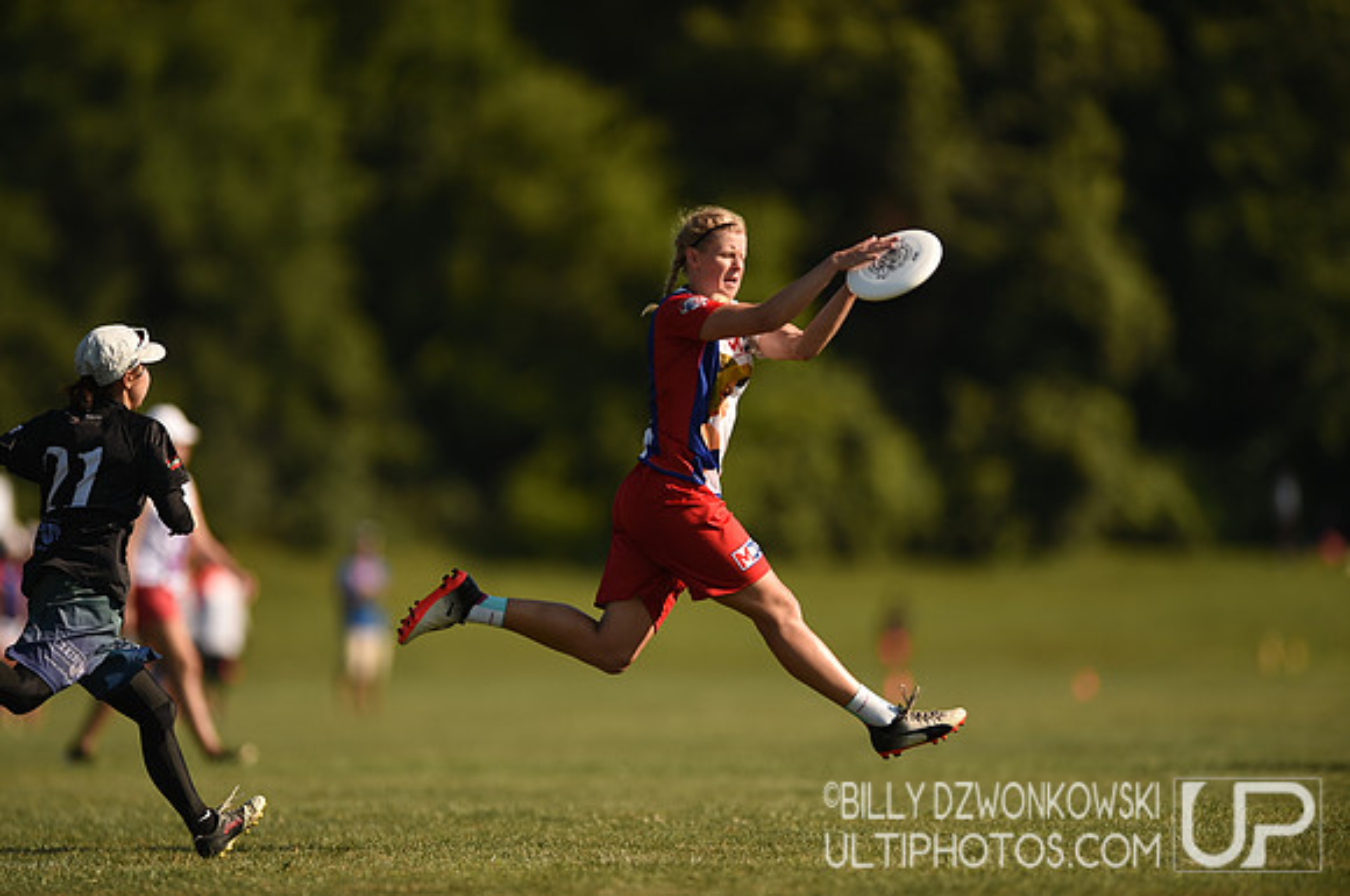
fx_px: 14979
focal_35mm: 400
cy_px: 448
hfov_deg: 5.2
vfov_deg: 3.4
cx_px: 675
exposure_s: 1/2000
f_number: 3.2
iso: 100
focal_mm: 400
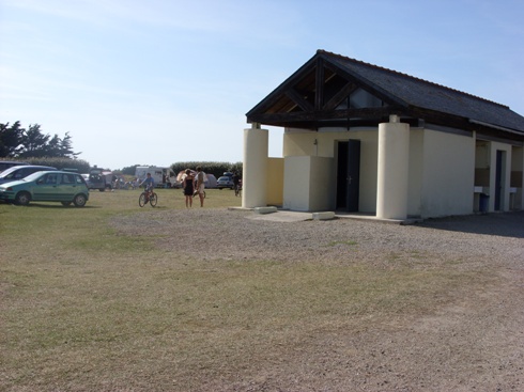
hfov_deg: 49.0
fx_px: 575
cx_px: 262
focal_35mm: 38
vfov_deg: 37.7
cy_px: 196
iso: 50
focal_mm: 6.3
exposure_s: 1/593
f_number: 4.9
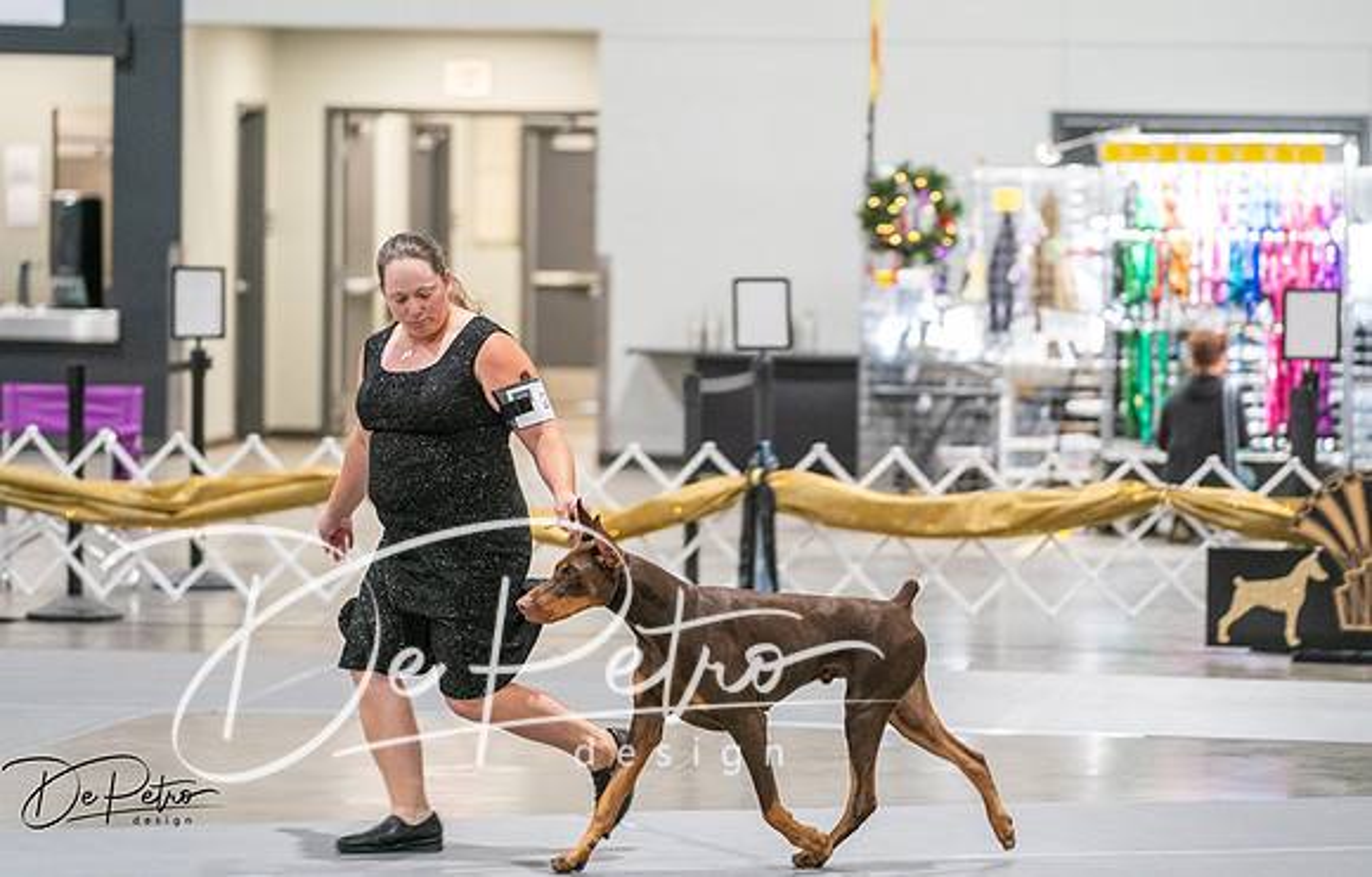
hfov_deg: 12.8
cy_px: 327
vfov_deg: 8.2
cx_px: 715
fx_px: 6099
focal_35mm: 162
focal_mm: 133
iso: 5000
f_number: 2.8
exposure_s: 1/250
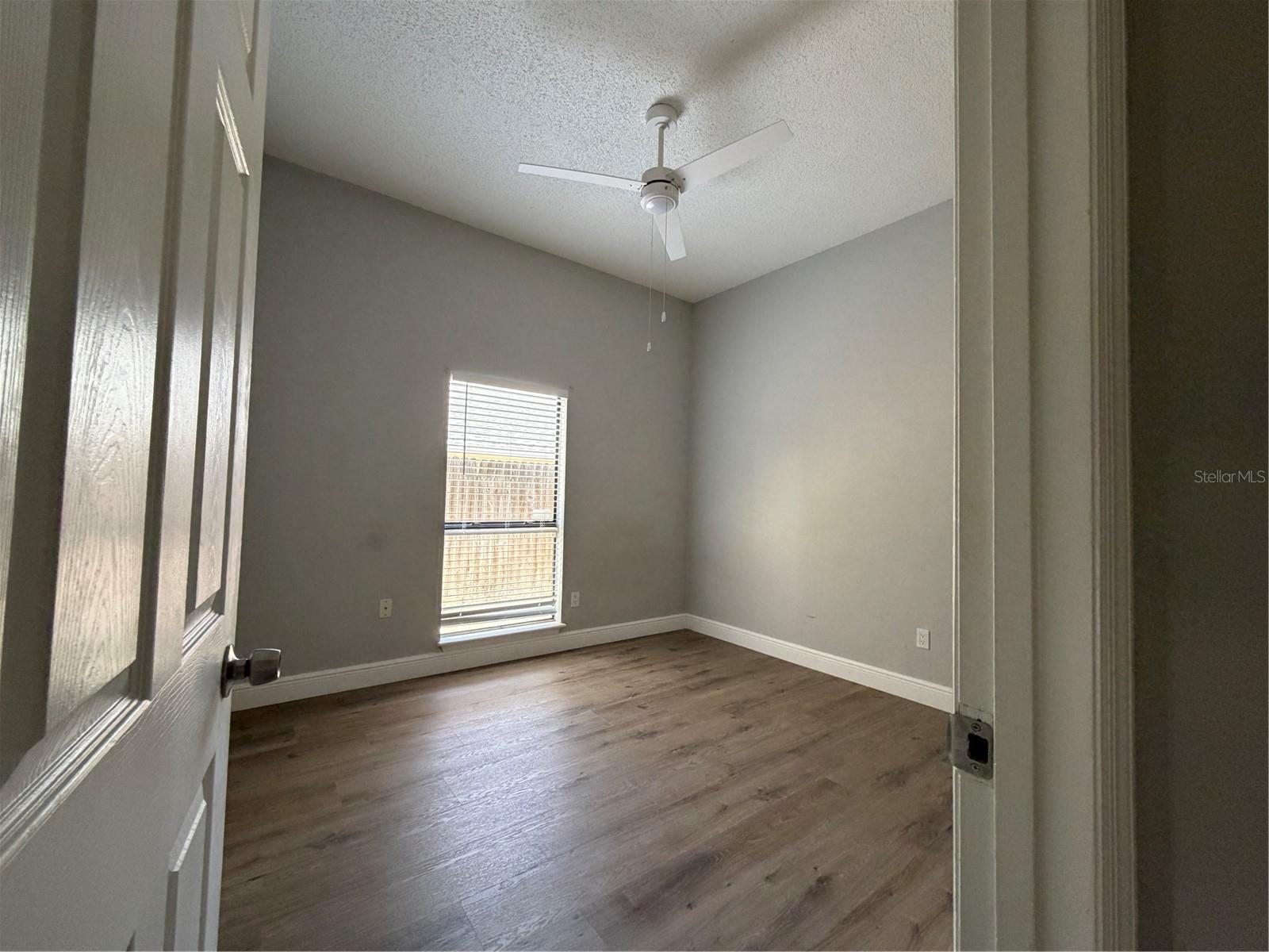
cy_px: 476
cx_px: 634
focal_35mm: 14
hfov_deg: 102.1
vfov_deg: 85.7
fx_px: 513
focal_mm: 2.22
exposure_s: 1/110
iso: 320
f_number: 2.2
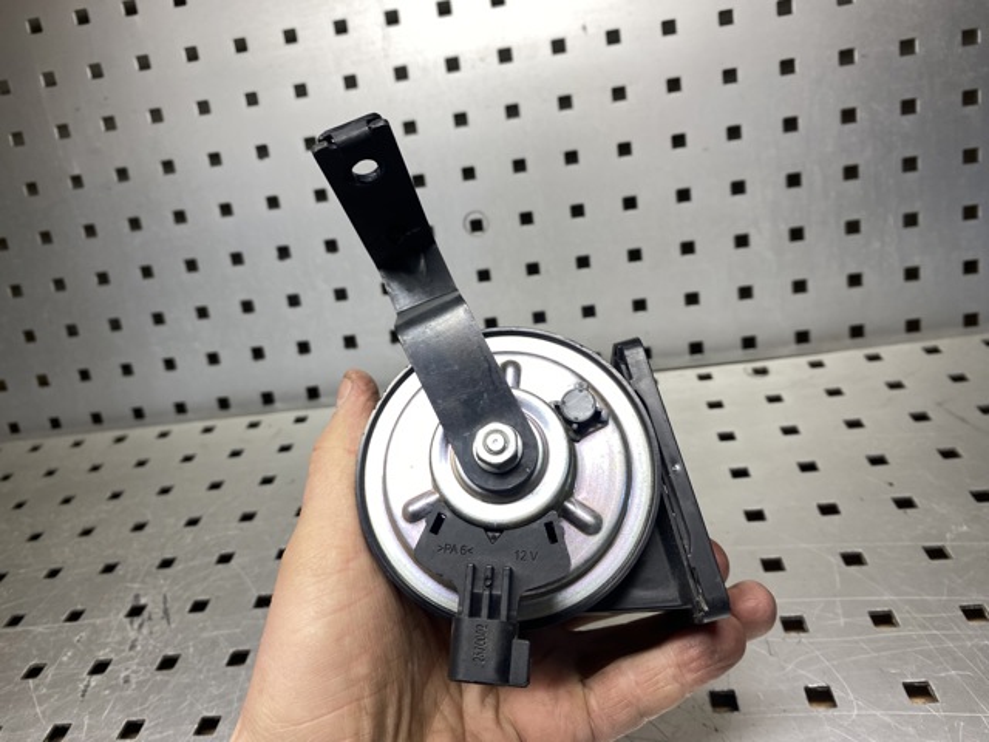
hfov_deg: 67.3
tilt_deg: -26.3
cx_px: 494
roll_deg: +9.3
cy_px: 371
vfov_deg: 53.1
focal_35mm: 26
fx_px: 743
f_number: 1.8
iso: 32
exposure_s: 1/100
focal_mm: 4.25
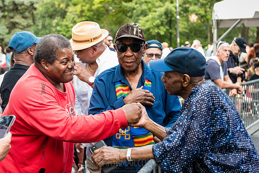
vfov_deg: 19.5
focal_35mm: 70
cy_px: 86
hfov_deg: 28.8
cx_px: 130
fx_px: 504
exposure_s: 1/400
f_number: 4
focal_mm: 70
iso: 2500
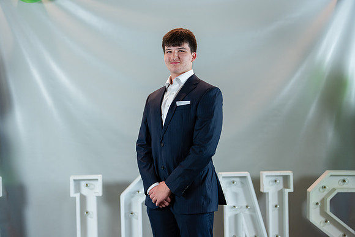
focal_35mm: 50
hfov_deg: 39.6
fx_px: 493
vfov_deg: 27.0
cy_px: 118
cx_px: 178
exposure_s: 1/320
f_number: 1.2
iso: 640
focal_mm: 50
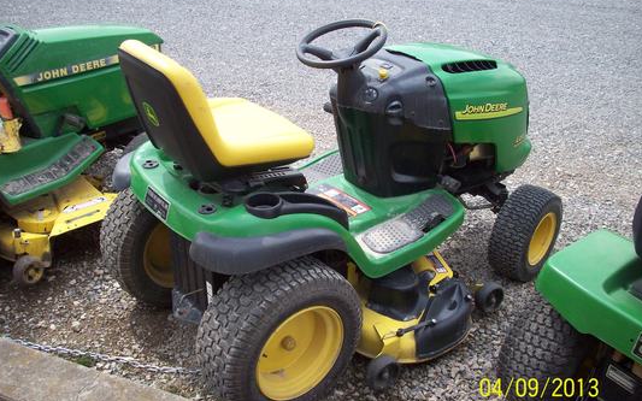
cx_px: 318
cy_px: 189
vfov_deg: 32.0
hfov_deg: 49.3
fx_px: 700
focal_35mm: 40
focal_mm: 6.2
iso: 80
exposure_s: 1/550
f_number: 2.8
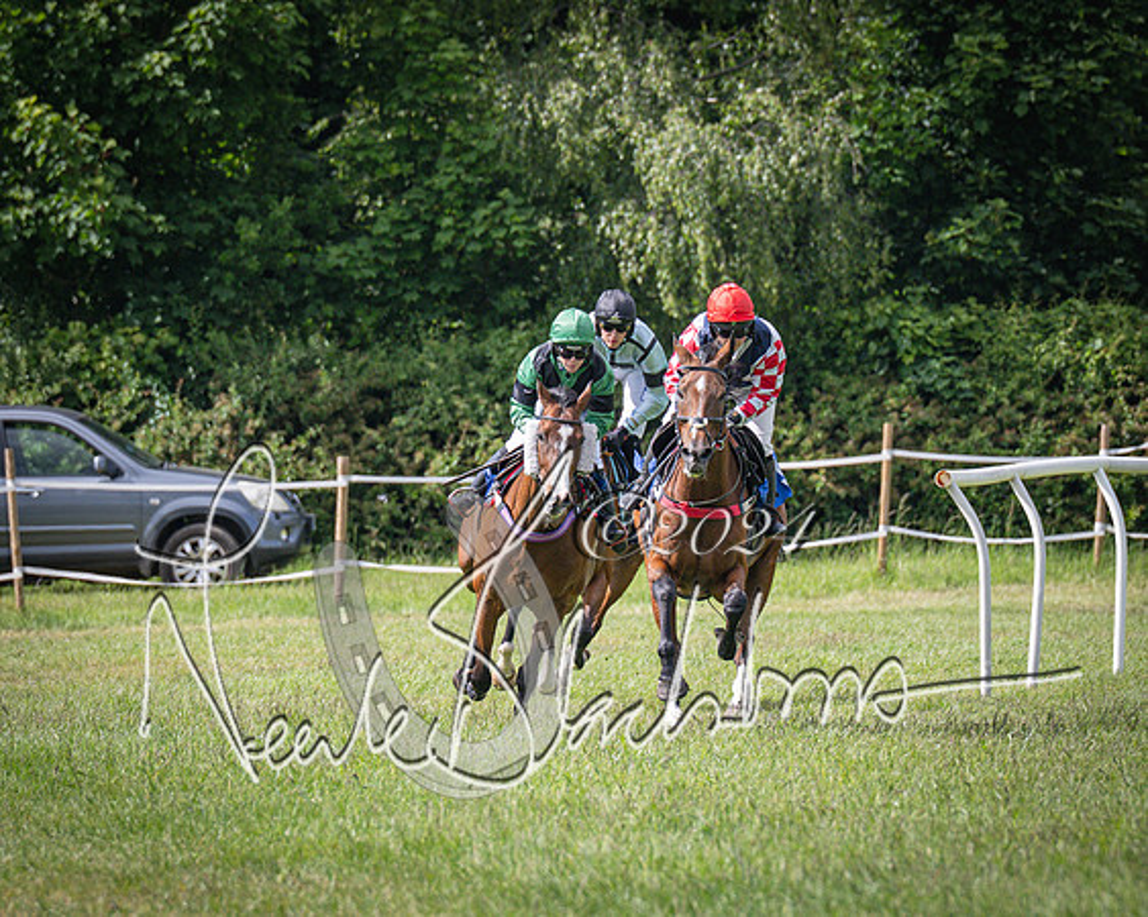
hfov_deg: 3.9
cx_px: 527
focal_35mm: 494
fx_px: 16784
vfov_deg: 3.1
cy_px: 458
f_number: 4
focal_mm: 200
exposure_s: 1/2500
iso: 400
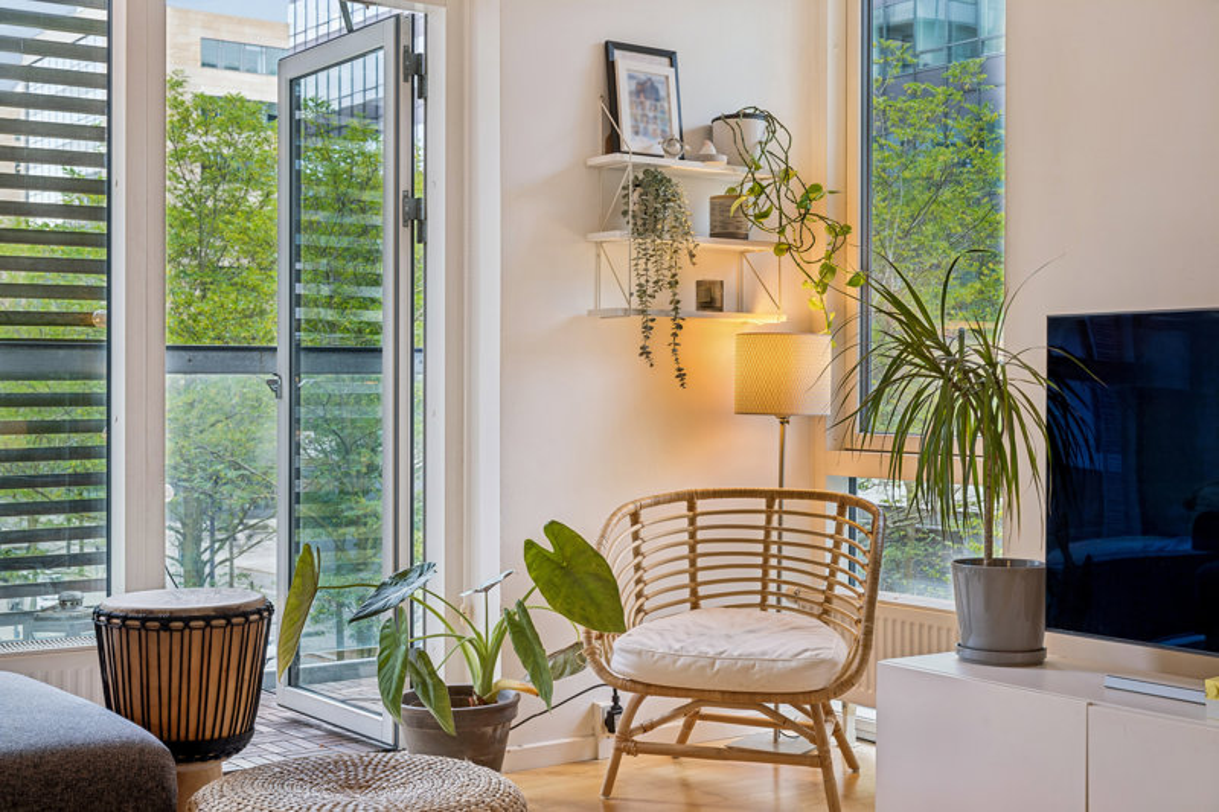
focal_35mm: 48
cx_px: 610
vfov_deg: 28.1
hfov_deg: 41.1
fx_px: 1625
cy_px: 406
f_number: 9
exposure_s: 1/8
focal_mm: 48
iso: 160
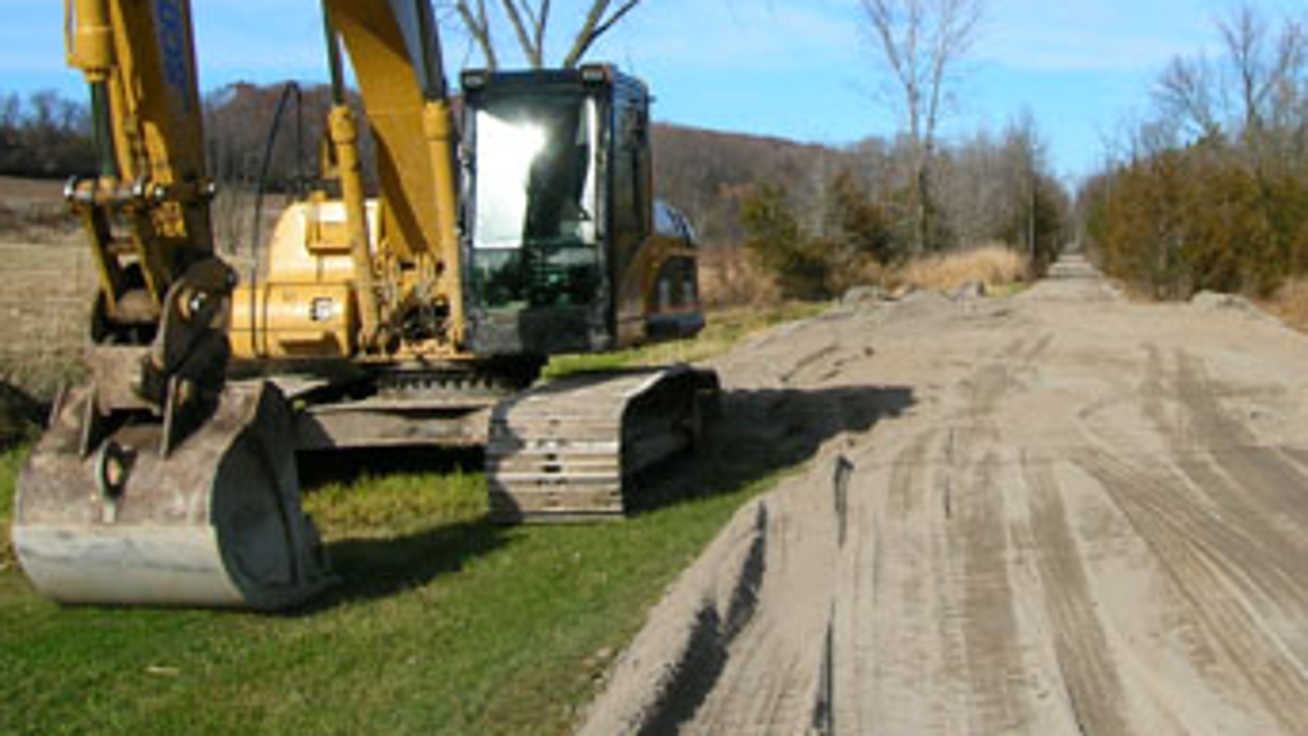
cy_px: 156
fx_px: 1873
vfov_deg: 22.0
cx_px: 892
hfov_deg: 38.0
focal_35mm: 54
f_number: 4.9
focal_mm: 5.7
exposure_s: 1/447
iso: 50
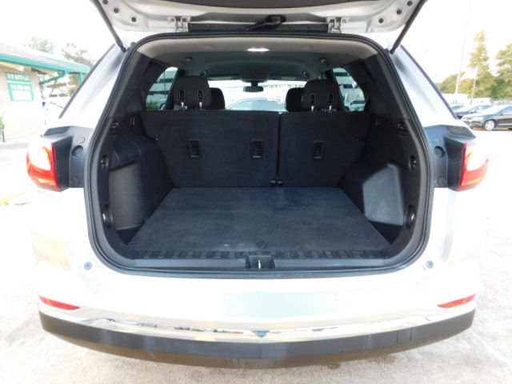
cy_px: 192
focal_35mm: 23
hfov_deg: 73.9
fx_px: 340
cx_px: 256
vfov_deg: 58.9
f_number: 3
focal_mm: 4
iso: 200
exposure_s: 1/30
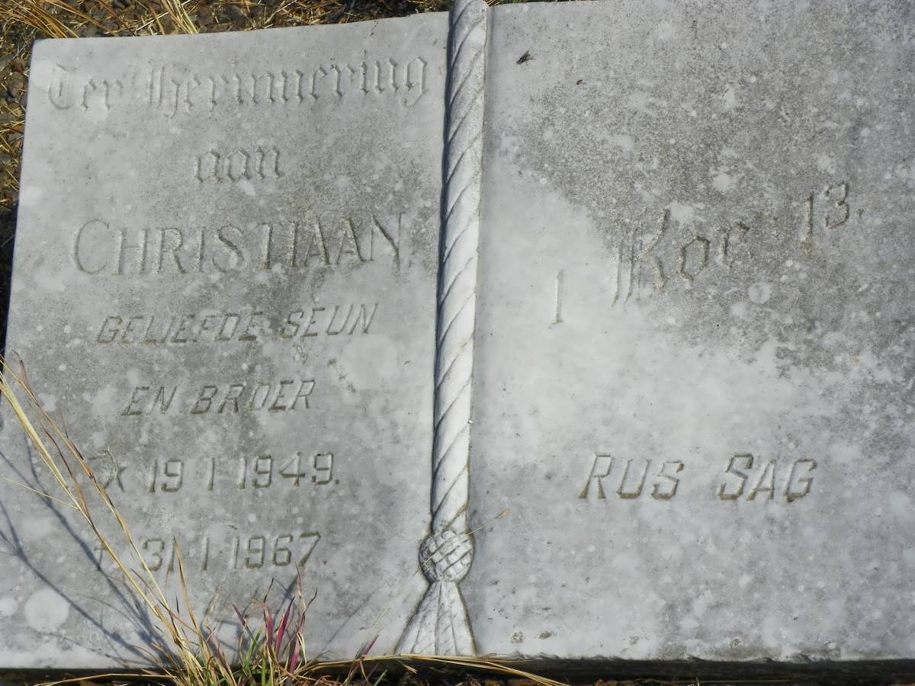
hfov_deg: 18.7
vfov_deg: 14.1
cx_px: 458
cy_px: 343
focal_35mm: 105
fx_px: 2775
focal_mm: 18.8
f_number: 5.6
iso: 64
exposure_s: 1/400
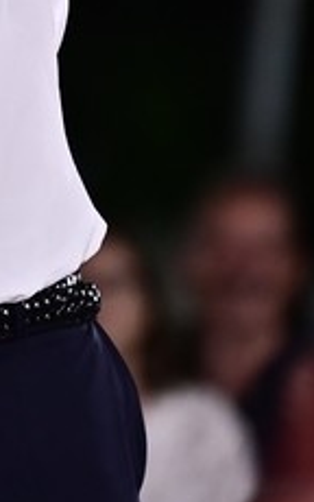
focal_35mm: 1063
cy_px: -12
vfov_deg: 2.0
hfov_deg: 1.2
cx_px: -74
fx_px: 14536
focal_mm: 200
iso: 800
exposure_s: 1/320
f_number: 2.8
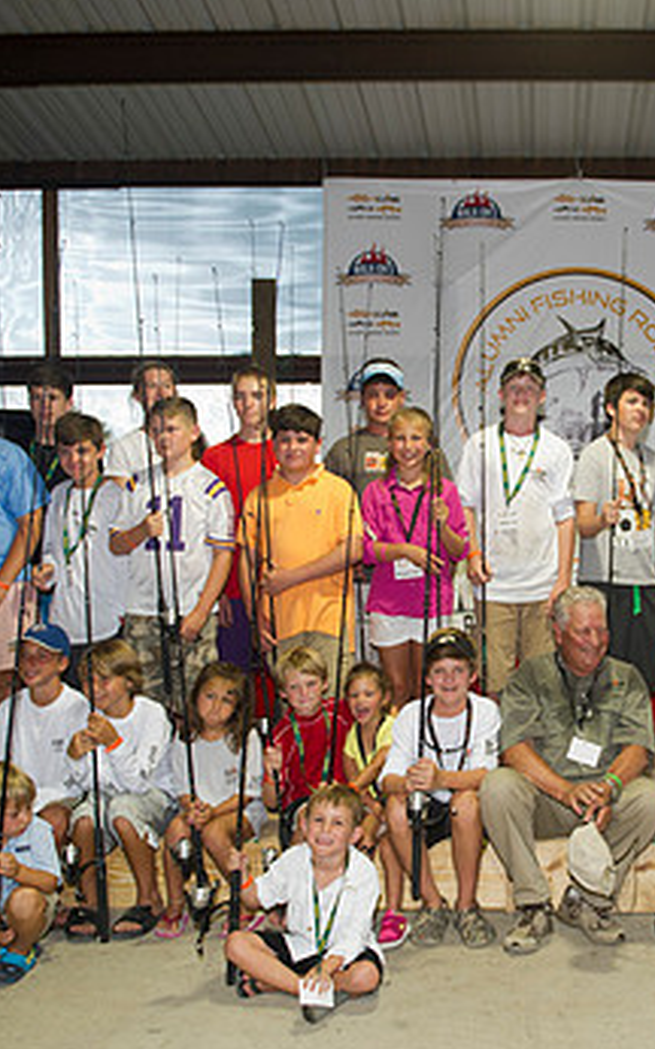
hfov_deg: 30.2
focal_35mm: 41
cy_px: 558
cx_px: 555
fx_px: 1172
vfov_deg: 48.2
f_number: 2.8
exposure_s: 1/160
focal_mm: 24
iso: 400
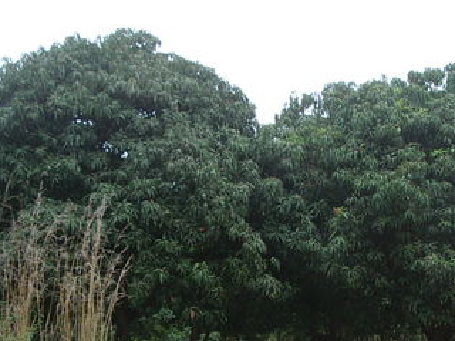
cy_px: 243
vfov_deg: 19.3
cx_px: 333
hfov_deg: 25.4
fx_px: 999
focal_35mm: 76
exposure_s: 1/100
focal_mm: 5.8
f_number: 4.8
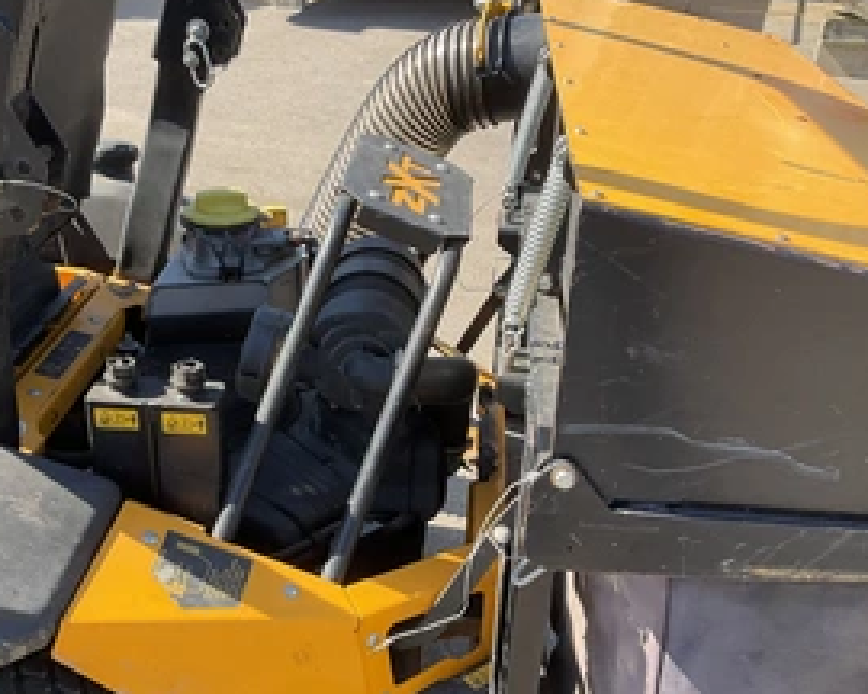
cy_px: 434
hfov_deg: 43.4
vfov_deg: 35.5
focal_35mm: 42
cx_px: 312
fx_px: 1079
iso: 25
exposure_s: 1/389
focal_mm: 3
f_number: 1.8
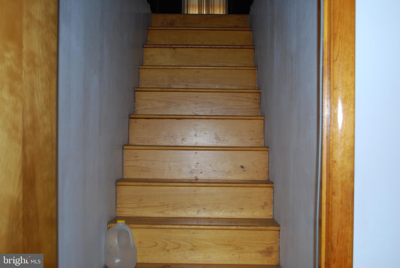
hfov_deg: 49.5
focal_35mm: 39
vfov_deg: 34.3
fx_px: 434
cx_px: 200
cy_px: 134
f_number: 4.5
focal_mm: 26
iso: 200
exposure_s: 1/60
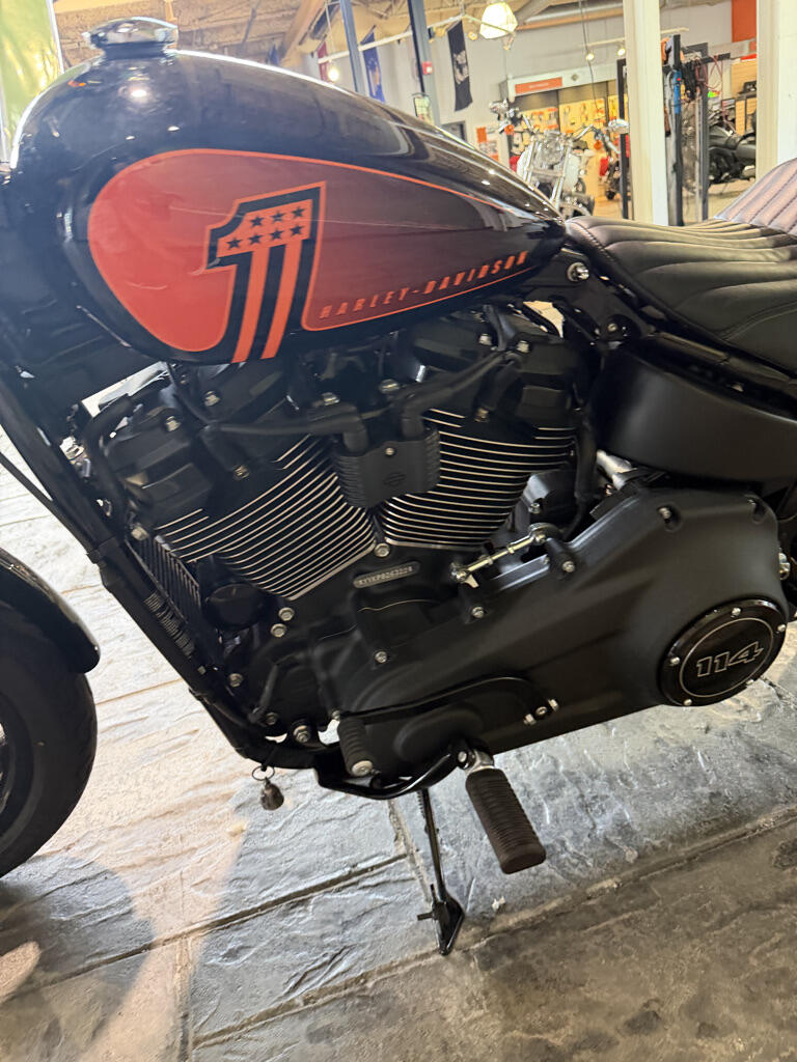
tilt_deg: -21.9
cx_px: 398
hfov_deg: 56.8
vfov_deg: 71.6
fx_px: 737
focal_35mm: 24
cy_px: 531
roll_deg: +10.7
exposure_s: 1/60
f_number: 1.78
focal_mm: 6.76
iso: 320
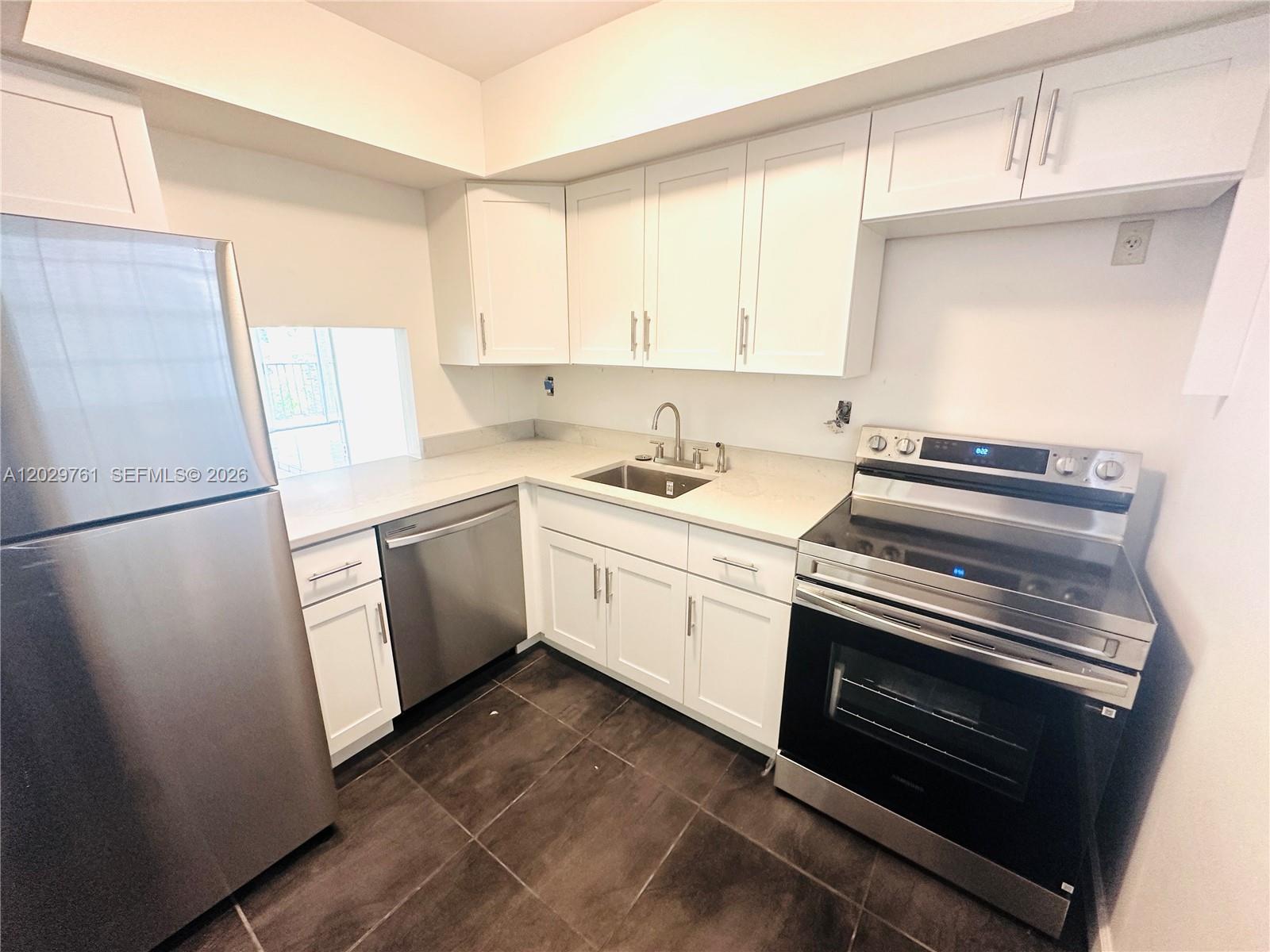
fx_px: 514
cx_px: 635
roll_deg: -0.6
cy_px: 476
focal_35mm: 14
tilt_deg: -15.2
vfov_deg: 85.7
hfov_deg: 102.1
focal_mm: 2.22
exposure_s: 1/60
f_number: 2.2
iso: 200
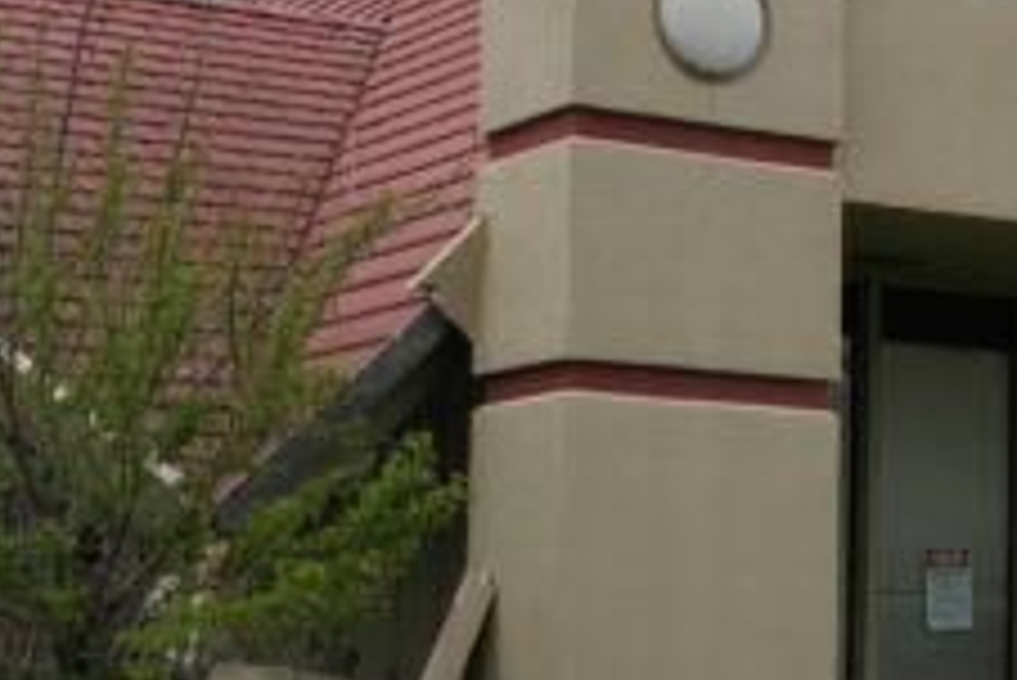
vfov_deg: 13.4
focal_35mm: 102
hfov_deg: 19.5
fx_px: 2883
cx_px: 972
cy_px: 333
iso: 200
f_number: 7.1
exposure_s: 1/500
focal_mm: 20
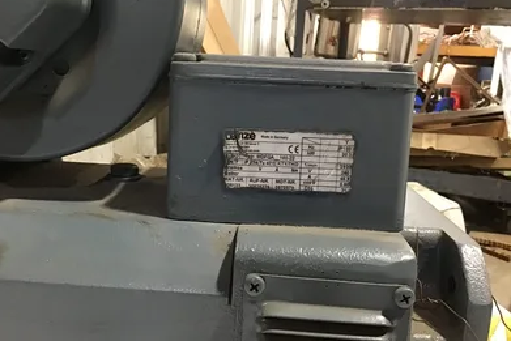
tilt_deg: -10.3
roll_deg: -4.1
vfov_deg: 40.0
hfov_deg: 57.2
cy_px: 161
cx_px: 256
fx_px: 469
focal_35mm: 33
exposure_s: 1/15
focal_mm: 3.3
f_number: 2.4
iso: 250
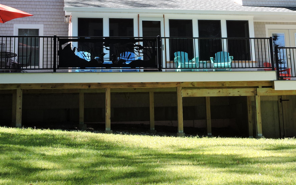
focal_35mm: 63
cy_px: 30
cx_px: 165
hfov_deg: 32.4
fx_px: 508
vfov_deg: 20.3
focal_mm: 6.3
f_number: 3.8
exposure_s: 1/200
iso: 100
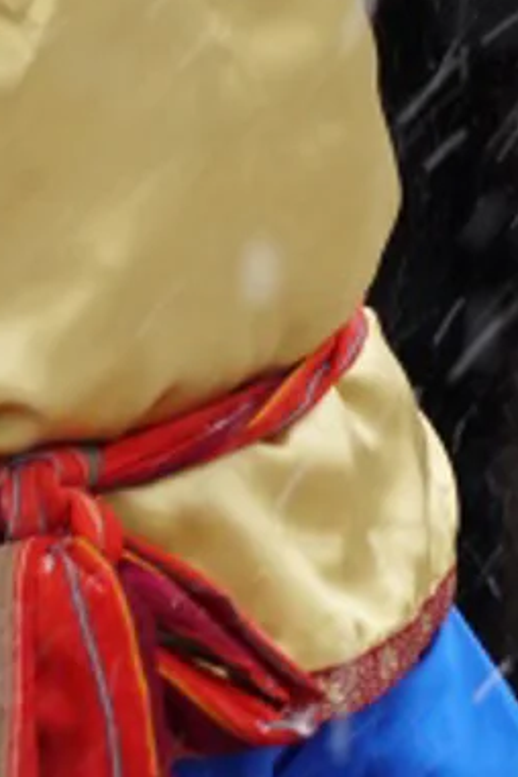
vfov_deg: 4.5
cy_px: 470
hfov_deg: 3.0
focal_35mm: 455
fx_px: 9814
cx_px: 61
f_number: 4.5
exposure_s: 1/100
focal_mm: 55
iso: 200
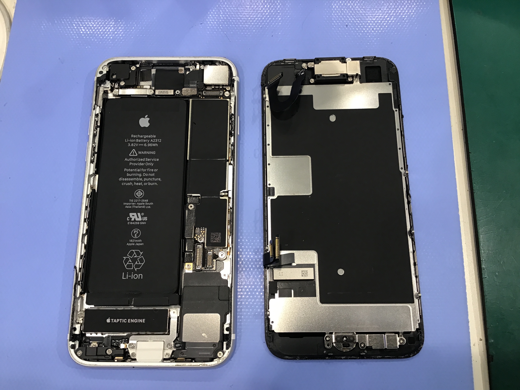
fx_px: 466
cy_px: 195
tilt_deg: -75.1
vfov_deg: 45.4
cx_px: 260
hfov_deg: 58.4
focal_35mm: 31
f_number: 2.4
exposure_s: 1/30
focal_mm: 3.3
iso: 50
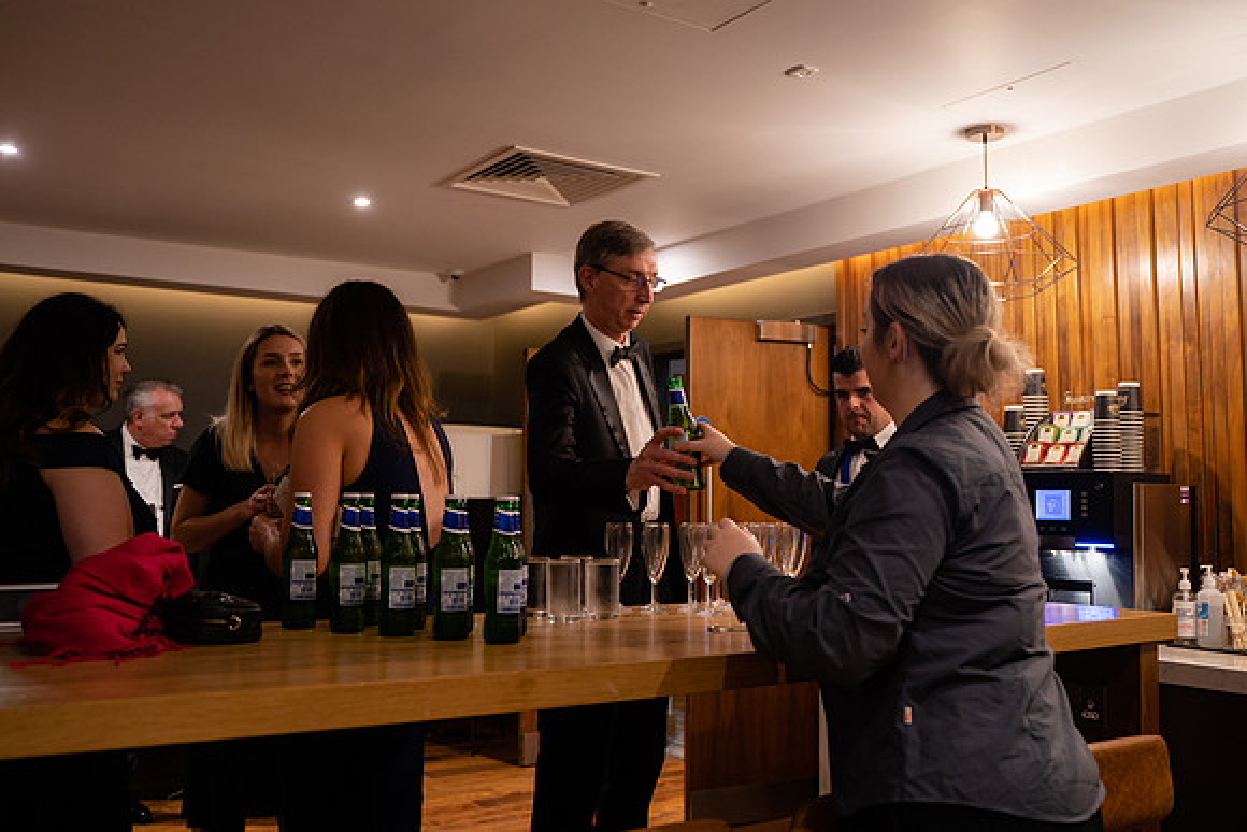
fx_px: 1144
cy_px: 416
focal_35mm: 33
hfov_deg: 57.2
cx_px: 624
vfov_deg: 40.0
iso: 1250
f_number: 2.8
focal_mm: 32
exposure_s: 1/60
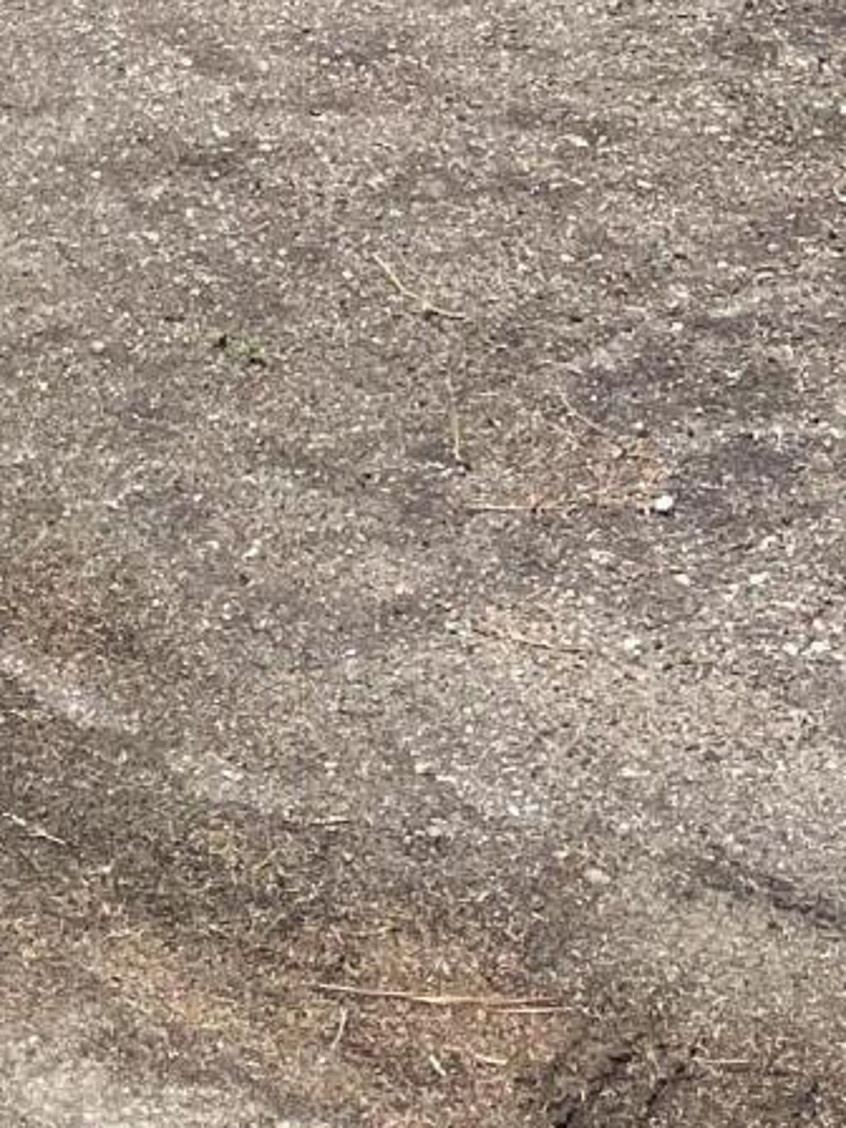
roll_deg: +0.9
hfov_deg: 12.3
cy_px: -1234
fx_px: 3780
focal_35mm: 116
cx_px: -305
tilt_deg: -0.2
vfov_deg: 13.9
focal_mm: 5.1
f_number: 1.6
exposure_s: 1/3344
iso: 32
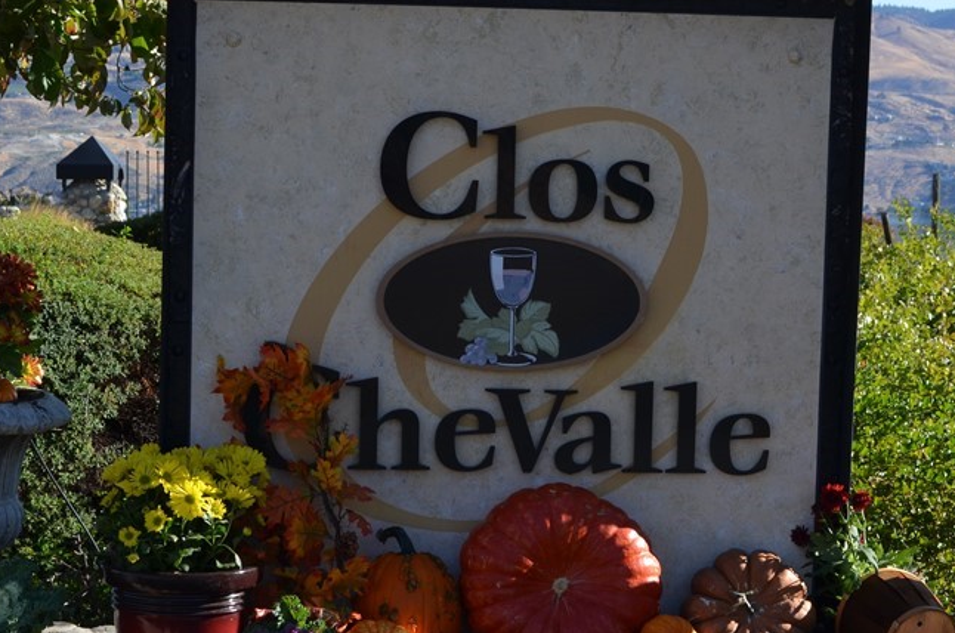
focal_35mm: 86
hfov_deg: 23.7
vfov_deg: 15.8
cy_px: 344
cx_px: 456
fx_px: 2277
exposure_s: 1/250
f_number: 8
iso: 200
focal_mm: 34
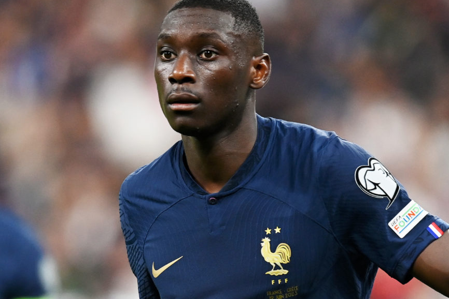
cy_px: 130
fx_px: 7373
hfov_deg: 3.5
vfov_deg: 2.3
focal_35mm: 591
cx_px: 249
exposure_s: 1/1000
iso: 2500
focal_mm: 500
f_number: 4
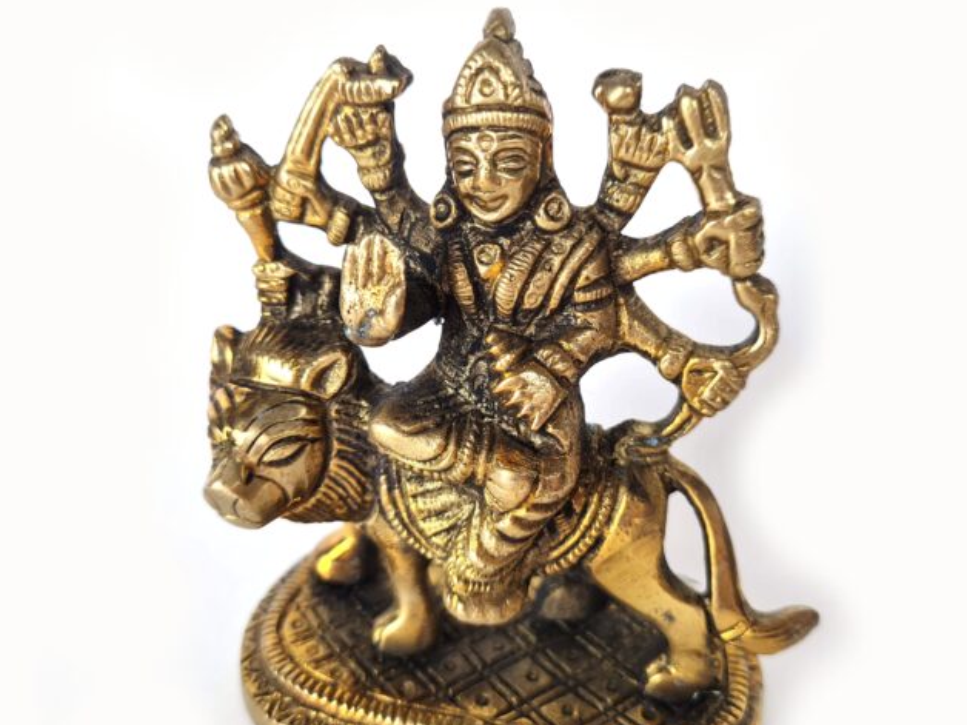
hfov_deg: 61.7
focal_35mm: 29
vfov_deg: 48.2
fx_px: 810
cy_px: 349
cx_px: 482
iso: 50
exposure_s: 1/120
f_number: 1.8
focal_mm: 5.4
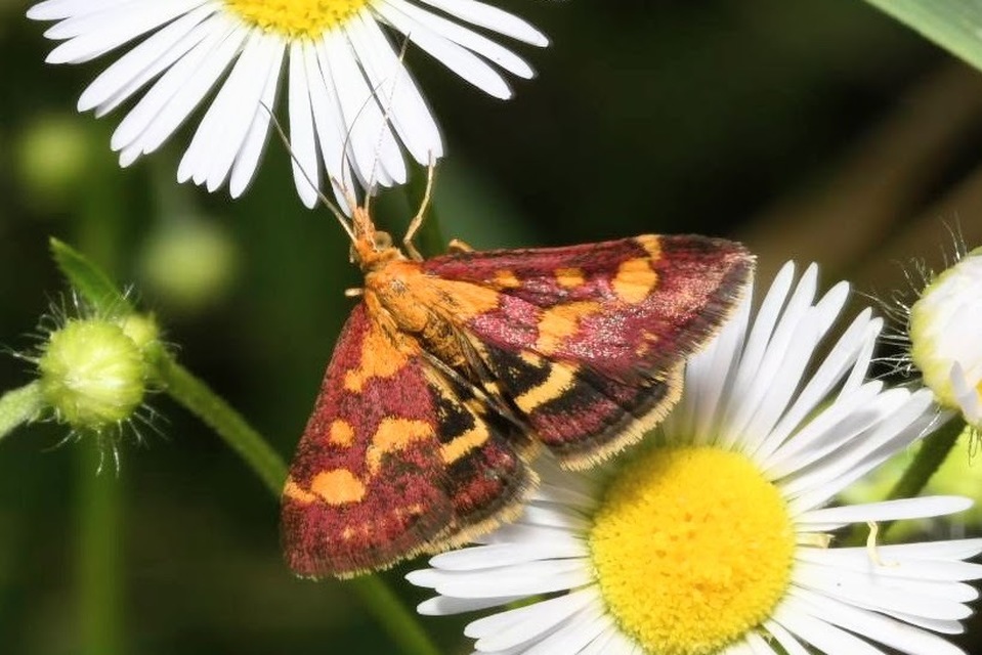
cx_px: 491
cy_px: 328
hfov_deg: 13.0
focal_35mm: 158
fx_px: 4297
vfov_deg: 8.7
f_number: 32
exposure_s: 1/60
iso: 250
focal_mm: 105
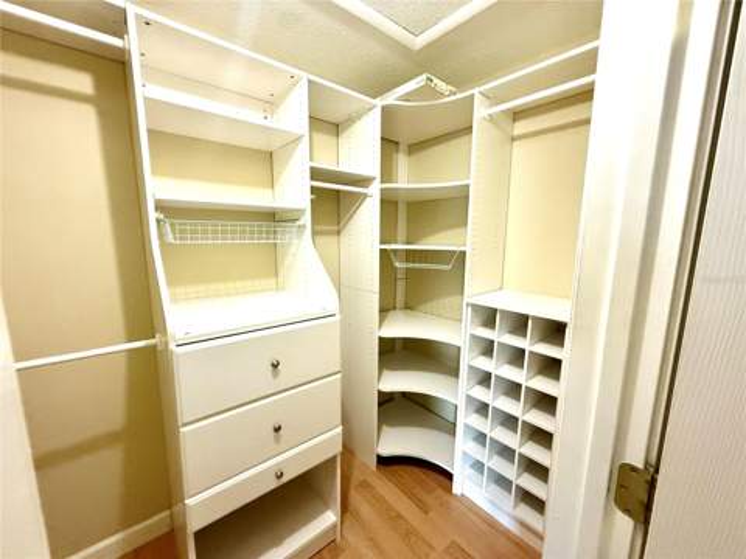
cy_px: 280
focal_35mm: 14
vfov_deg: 85.7
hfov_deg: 102.1
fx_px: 302
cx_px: 373
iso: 640
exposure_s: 1/60
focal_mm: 2.22
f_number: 2.2
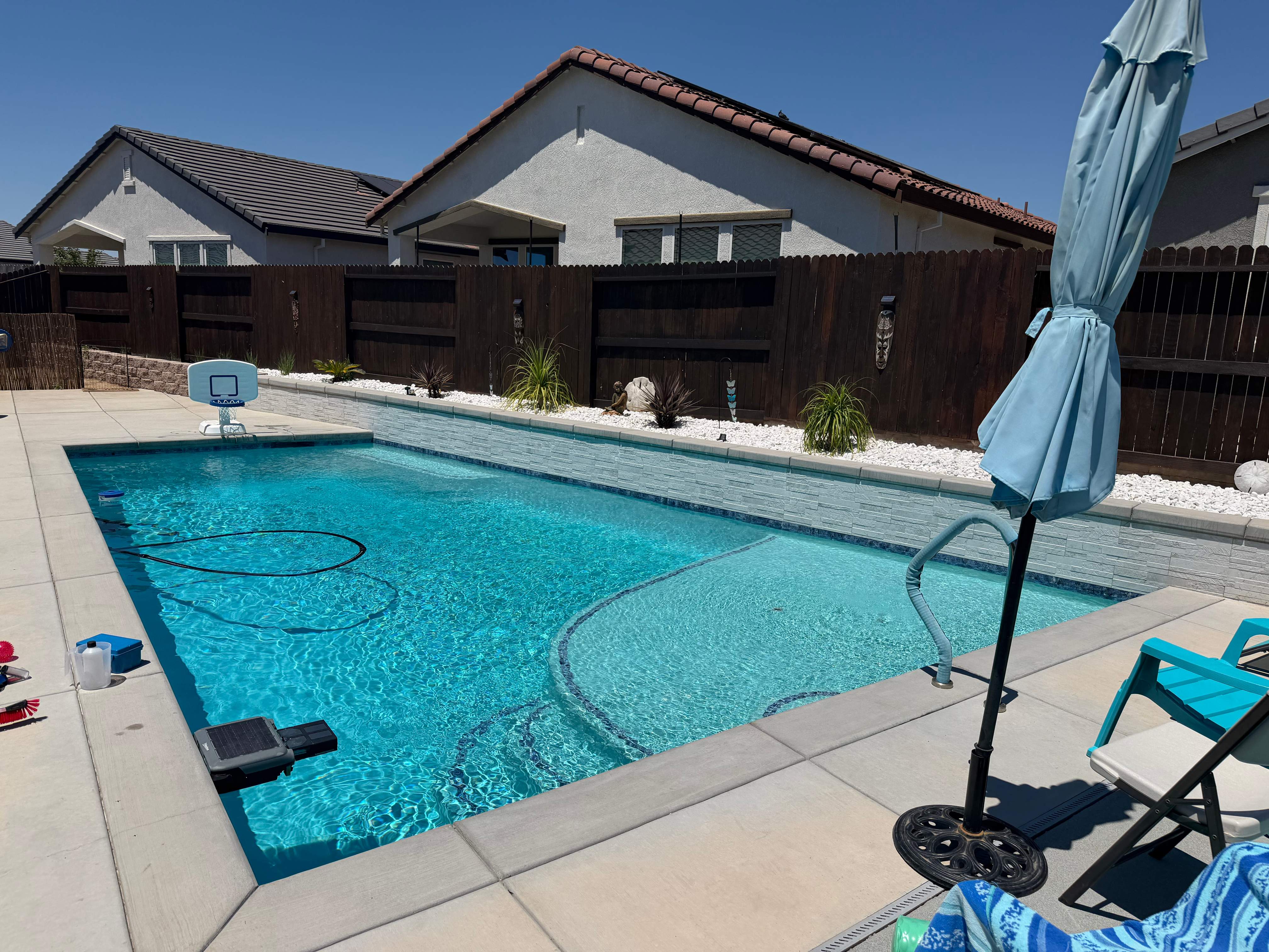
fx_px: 880
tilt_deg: -12.1
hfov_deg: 71.6
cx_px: 634
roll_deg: -2.6
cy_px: 476
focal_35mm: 24
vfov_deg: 56.8
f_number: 1.78
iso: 80
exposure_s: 1/11905
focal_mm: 6.76
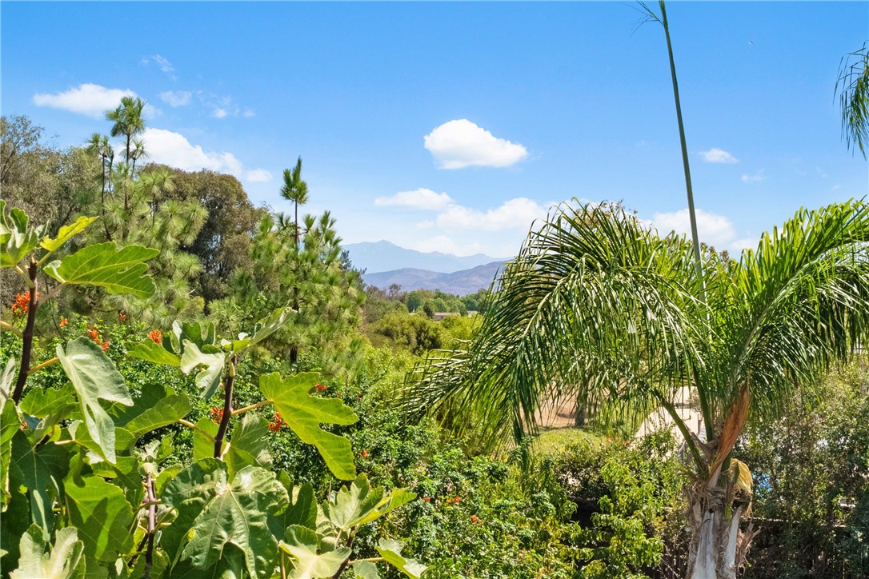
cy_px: 290
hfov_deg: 53.1
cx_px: 434
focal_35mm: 36
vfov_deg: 36.9
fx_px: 869
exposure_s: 1/250
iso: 800
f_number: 11
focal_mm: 24
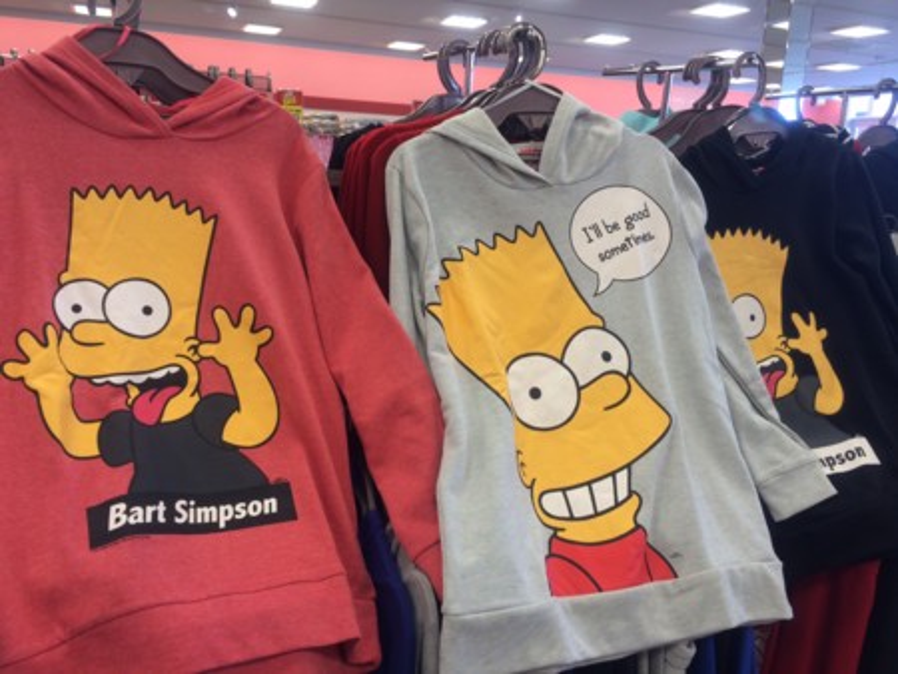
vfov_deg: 46.8
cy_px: 337
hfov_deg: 59.9
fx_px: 779
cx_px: 449
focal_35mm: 30
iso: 50
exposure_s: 1/60
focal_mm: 4.12
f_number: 2.2
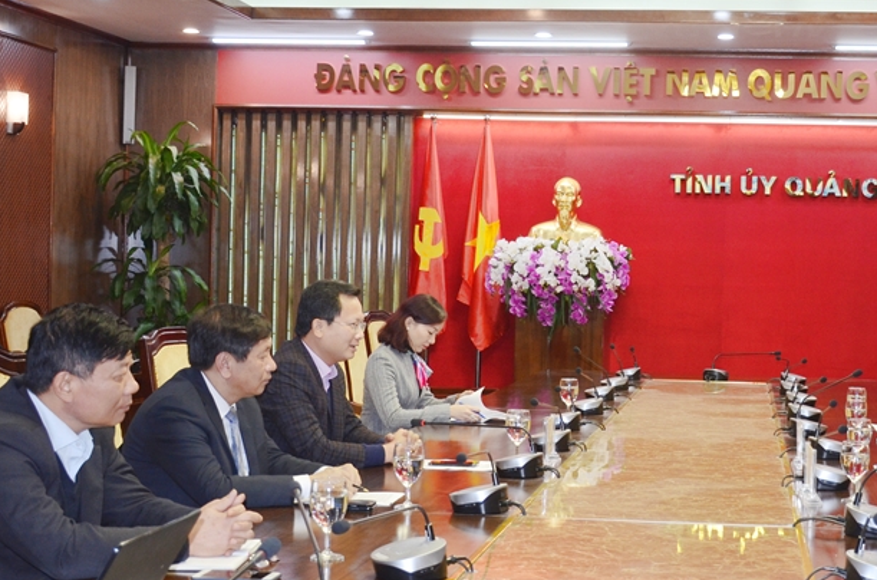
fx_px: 1405
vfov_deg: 23.3
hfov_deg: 34.2
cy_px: 267
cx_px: 623
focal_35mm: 58
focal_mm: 23
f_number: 3.8
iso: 360
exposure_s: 1/125
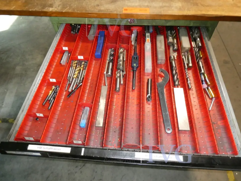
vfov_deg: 56.8
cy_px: 90
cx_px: 120
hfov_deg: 71.6
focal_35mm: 24
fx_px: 167
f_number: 3.3
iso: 800
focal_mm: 4.3
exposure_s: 1/125
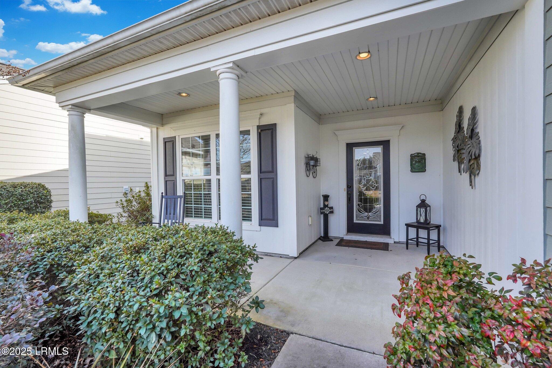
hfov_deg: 96.7
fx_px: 245
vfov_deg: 73.7
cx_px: 276
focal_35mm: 16
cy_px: 184
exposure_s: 1/640
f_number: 9
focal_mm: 16
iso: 320
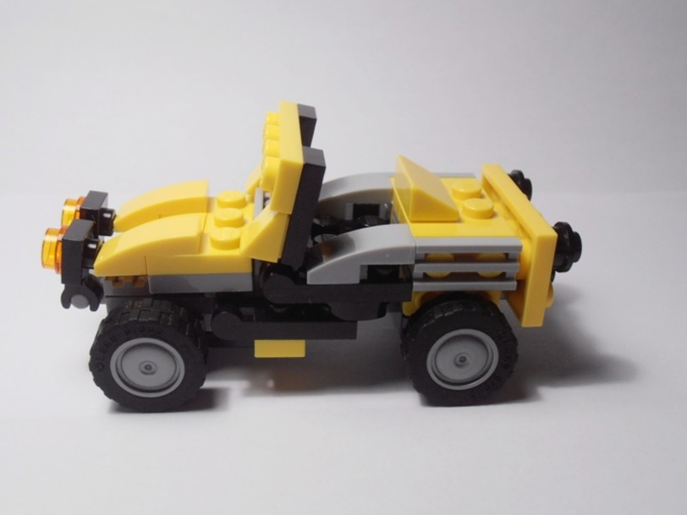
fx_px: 814
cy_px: 276
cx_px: 316
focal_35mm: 41
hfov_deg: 45.7
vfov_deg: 35.1
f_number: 3.9
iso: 80
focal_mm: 6.61
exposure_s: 1/50
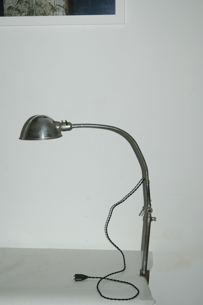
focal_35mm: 72
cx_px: 102
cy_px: 152
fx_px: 610
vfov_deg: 28.1
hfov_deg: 18.9
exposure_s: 1/125
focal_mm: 48
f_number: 5.6
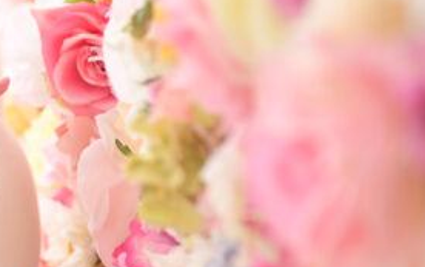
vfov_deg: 6.9
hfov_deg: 10.5
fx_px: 2191
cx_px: -306
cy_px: 23
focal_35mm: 189
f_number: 2.8
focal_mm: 50
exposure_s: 1/200
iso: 200
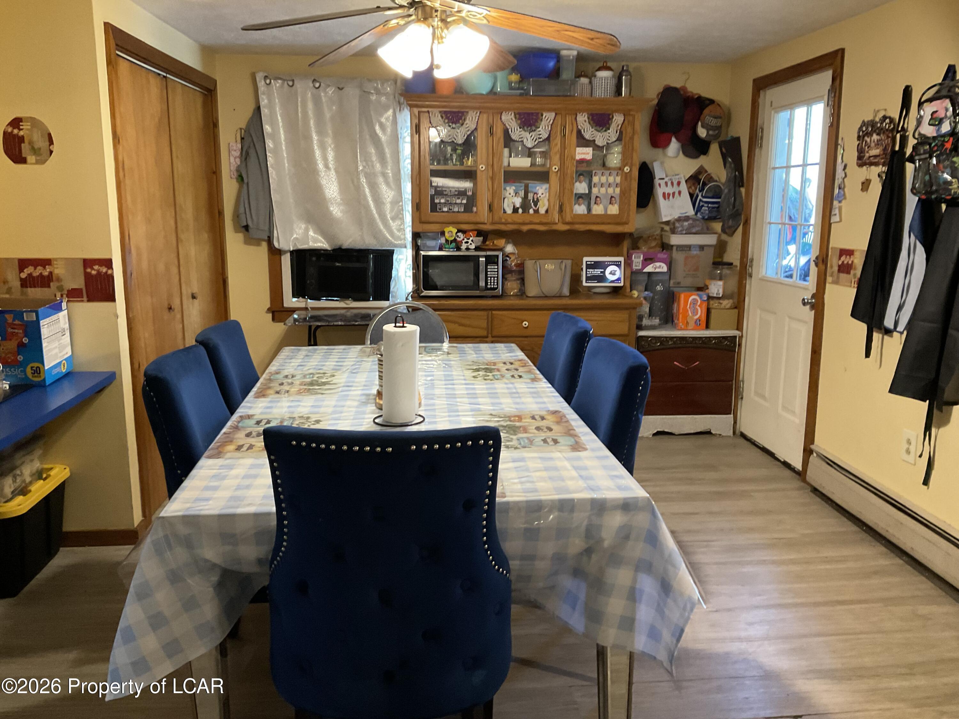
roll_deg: +1.5
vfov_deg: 48.2
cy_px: 360
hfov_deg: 61.7
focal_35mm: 29
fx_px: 803
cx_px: 480
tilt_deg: -9.8
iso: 200
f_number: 1.8
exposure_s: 1/40
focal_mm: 3
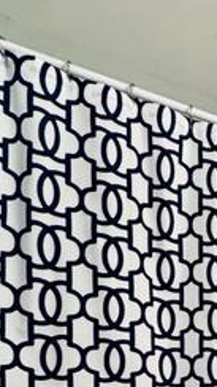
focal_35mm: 48
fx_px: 492
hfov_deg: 17.4
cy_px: 454
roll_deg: -1.8
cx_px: 440
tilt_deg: +0.2
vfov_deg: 35.0
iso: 320
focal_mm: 2.22
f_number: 2.2
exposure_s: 1/60
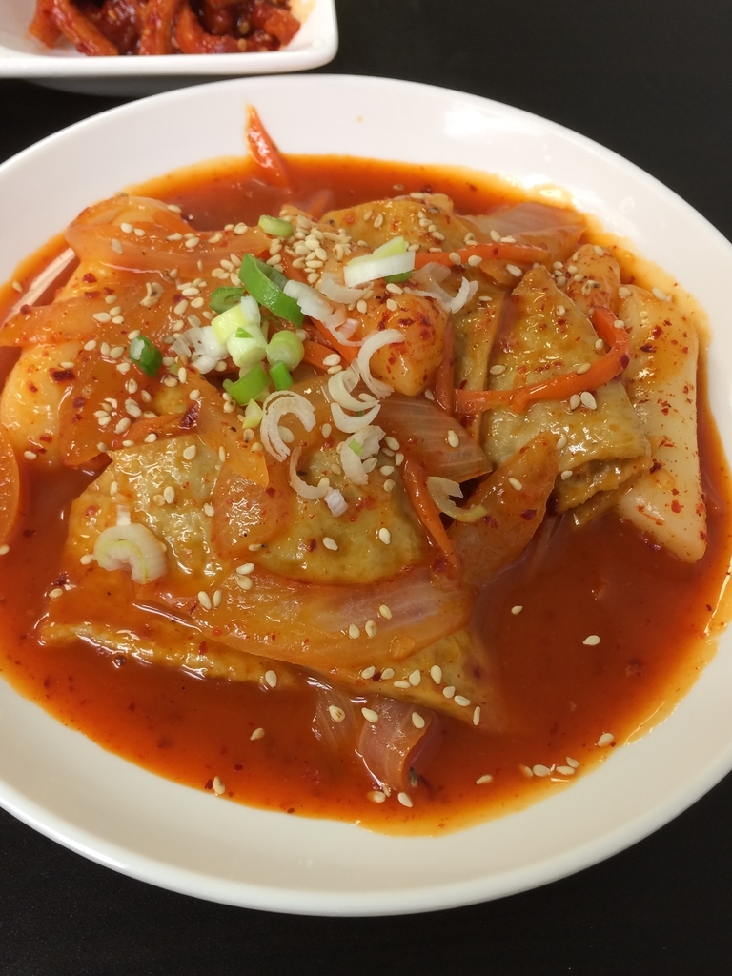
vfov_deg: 53.8
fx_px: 959
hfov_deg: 41.7
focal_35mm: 34
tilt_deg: -61.3
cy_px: 546
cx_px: 328
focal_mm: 4.15
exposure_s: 1/30
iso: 50
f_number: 2.2
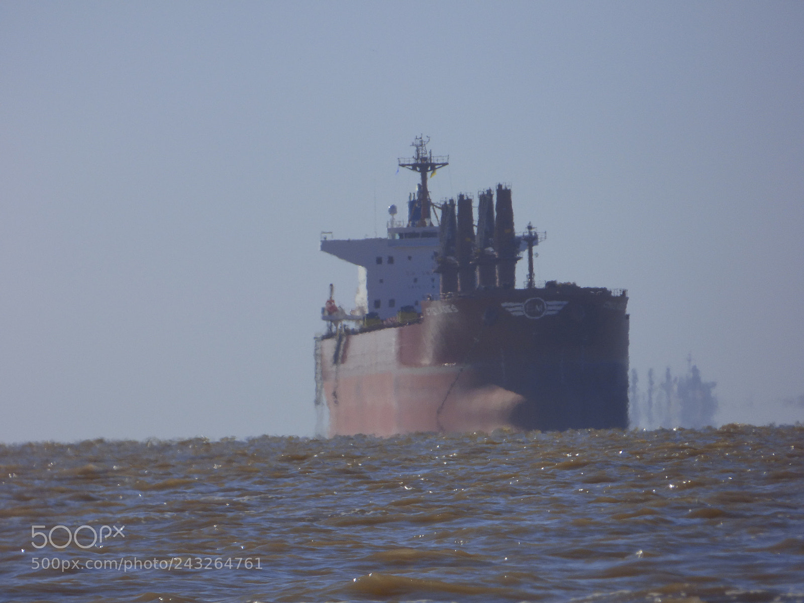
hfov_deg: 2.8
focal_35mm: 718
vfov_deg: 2.1
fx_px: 16676
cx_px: 402
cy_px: 302
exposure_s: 1/1300
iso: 100
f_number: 5.6
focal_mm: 128.64
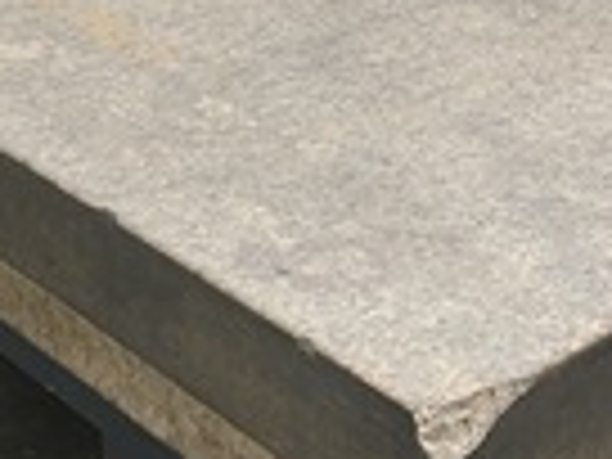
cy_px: 140
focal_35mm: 88
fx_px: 1556
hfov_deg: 22.2
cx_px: 252
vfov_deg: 16.7
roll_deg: +0.2
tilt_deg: -26.5
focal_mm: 5.1
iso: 400
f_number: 1.6
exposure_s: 1/60
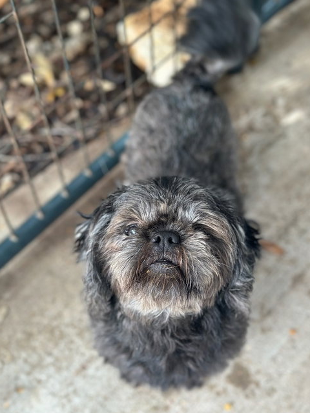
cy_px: 215
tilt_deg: -58.2
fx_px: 597
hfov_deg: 29.1
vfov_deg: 38.2
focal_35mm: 50
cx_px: 155
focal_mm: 6.86
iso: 125
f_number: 1.78
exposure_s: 1/172
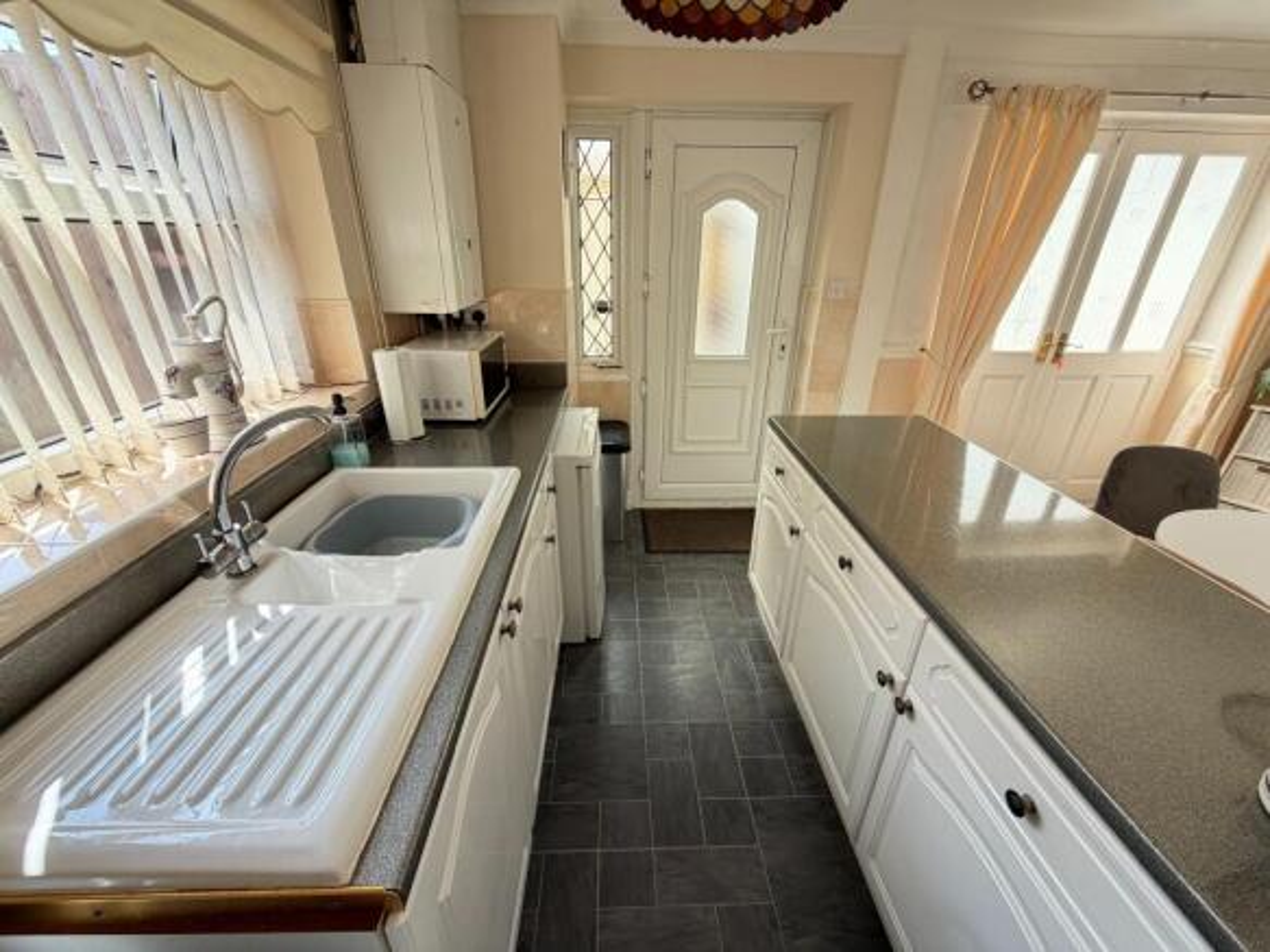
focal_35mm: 14
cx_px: 635
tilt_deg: -24.9
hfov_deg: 102.1
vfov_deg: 85.7
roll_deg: -1.2
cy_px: 476
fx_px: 514
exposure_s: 1/121
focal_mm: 2.22
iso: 80
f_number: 2.2
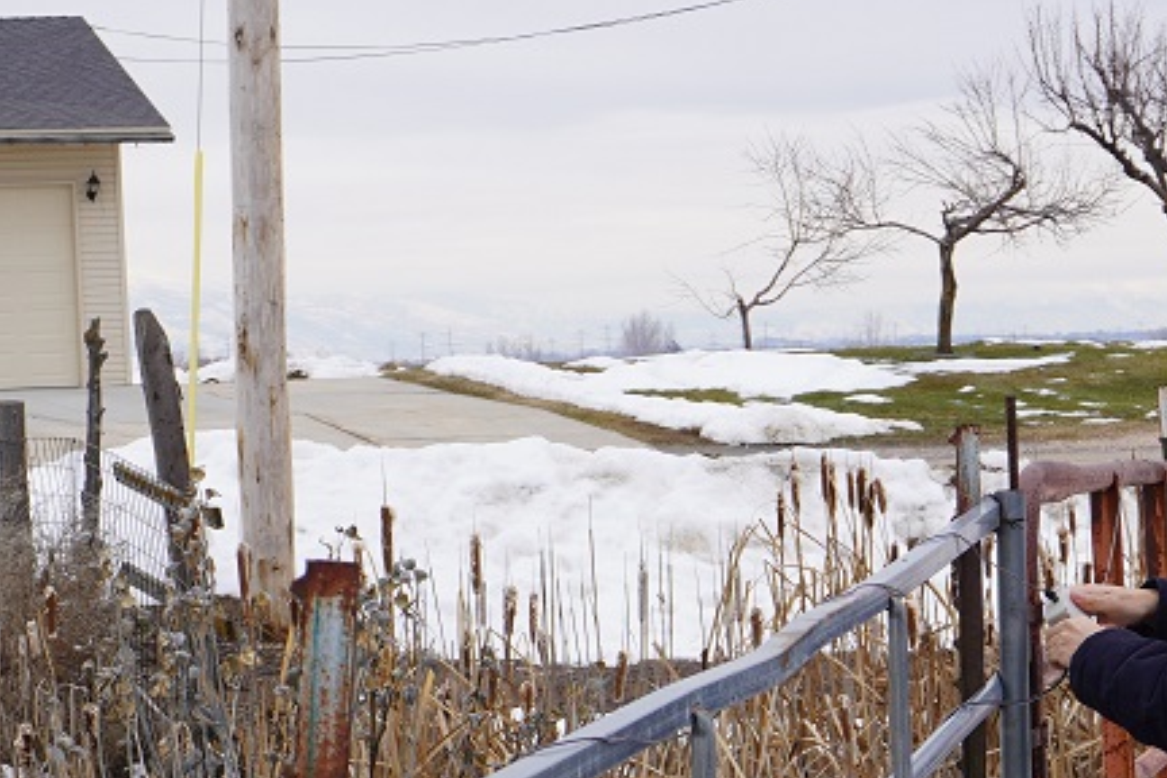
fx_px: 4453
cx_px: 616
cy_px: 962
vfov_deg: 9.8
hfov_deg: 14.9
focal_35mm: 137
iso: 100
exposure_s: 1/100
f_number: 9
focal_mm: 33
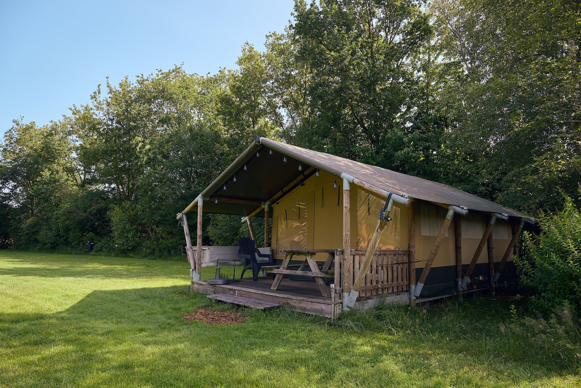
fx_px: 387
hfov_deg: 73.7
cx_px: 290
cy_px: 194
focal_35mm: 24
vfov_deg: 53.1
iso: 32
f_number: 8
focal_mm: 24
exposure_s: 1/50
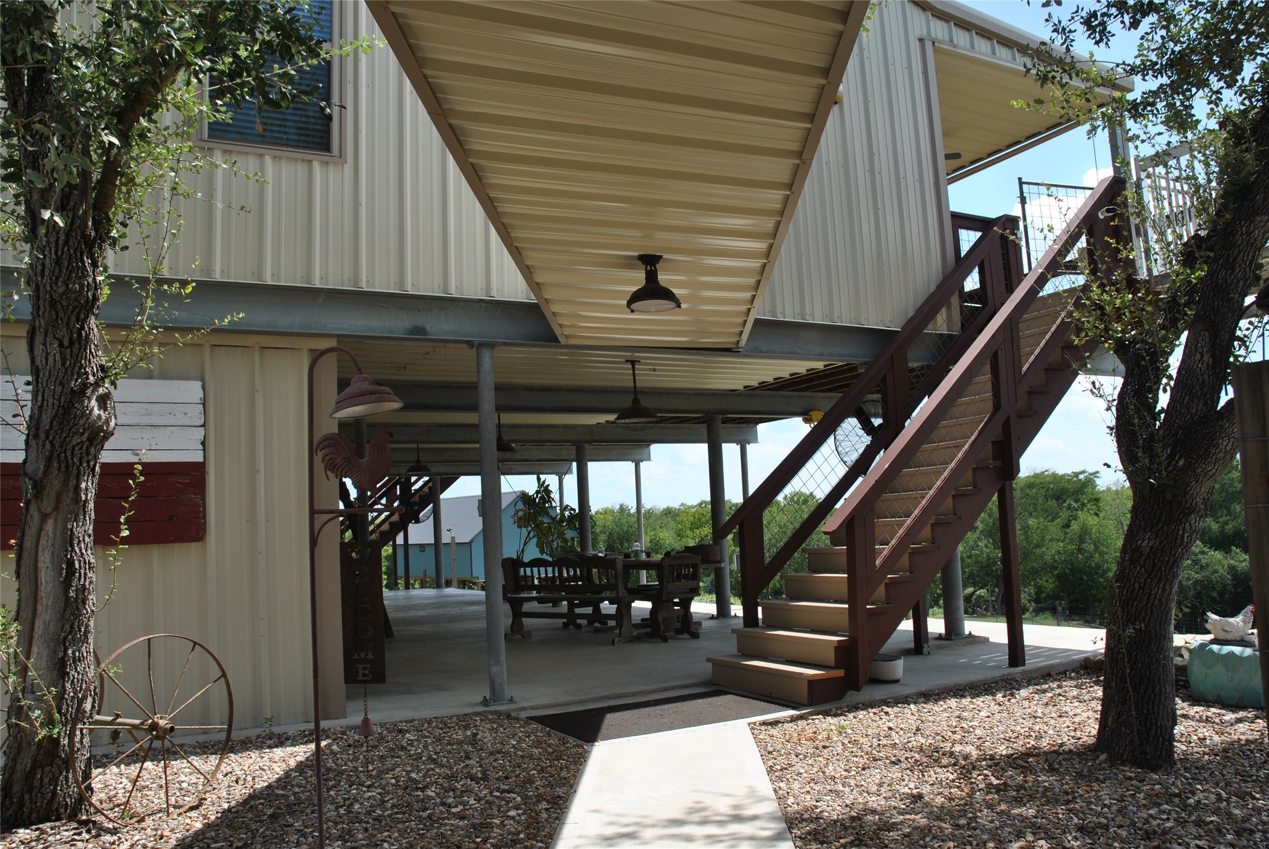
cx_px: 634
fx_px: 953
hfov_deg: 67.3
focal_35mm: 27
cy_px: 424
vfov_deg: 48.0
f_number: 7.1
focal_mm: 18
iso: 100
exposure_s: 1/200
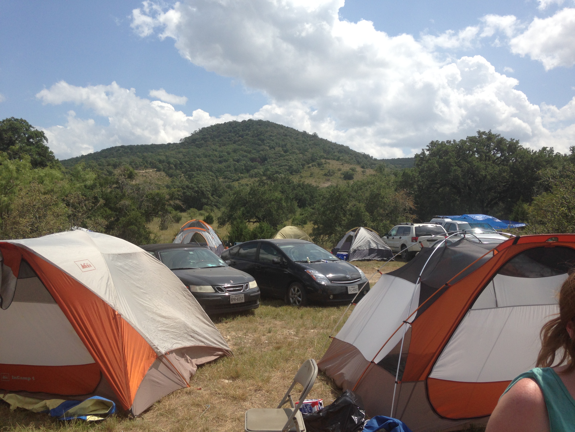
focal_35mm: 33
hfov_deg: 55.4
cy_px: 216
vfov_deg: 42.9
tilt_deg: +0.5
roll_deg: -2.4
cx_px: 288
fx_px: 548
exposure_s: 1/2169
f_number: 2.4
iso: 50
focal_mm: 4.12
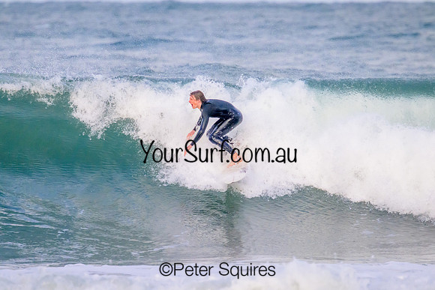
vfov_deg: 1.6
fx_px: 10096
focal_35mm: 835
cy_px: 145
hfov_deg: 2.5
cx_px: 218
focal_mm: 800
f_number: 11
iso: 4000
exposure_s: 1/2000
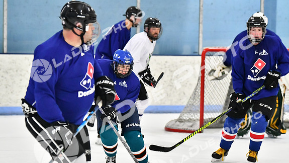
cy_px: 97
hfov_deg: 10.5
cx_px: 145
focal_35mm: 206
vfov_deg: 5.9
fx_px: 1579
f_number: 3.2
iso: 6400
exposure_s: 1/1250
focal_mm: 130
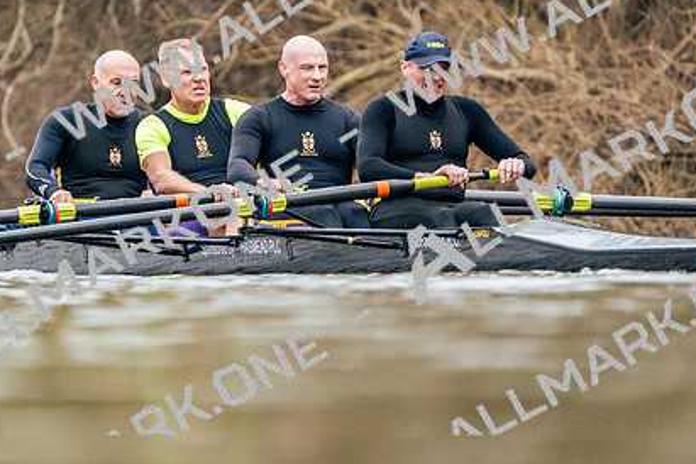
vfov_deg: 1.6
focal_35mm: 846
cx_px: 262
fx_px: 16355
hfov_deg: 2.4
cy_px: 145
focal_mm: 600
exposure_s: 1/2000
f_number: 6.3
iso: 6400
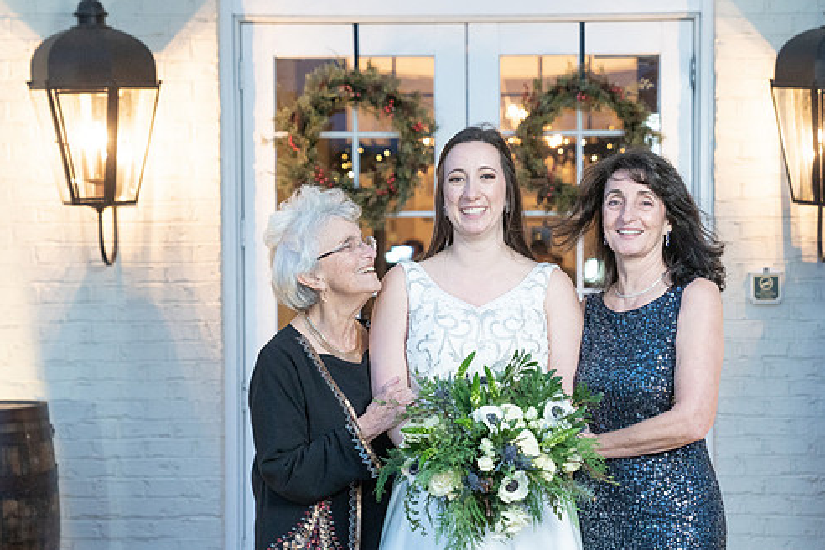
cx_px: 475
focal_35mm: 94
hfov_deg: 21.7
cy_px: 332
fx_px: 2154
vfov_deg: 14.5
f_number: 4
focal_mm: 70
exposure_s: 1/100
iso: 4000
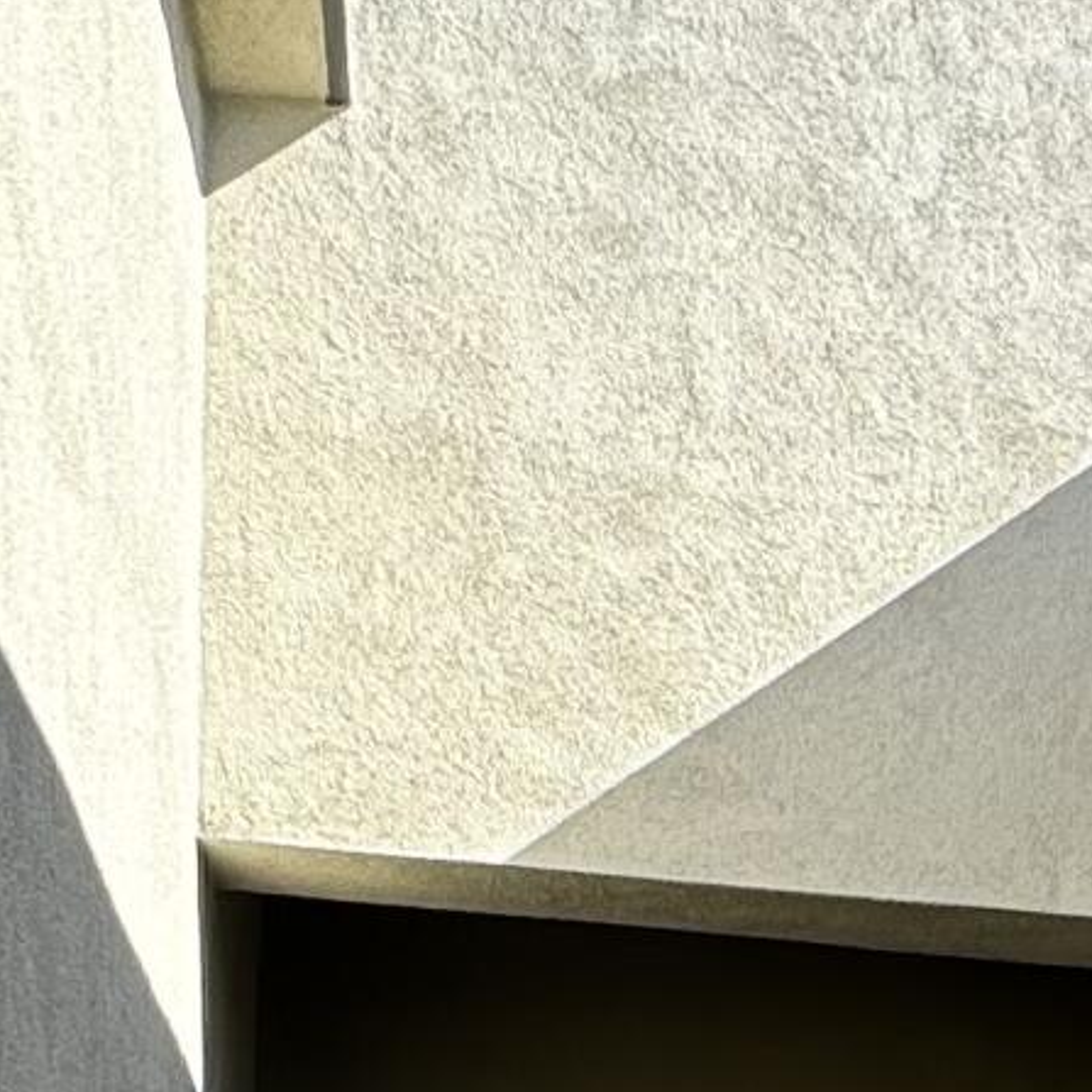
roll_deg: -2.0
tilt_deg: -5.8
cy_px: 2030
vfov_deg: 16.9
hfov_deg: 20.3
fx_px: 2962
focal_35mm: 83
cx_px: 1043
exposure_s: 1/172
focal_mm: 2.22
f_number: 2.2
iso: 40
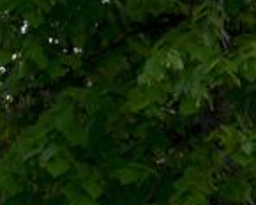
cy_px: -53
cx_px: -235
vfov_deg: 2.3
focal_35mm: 659
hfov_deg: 2.9
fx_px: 4994
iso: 200
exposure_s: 1/160
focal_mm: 105
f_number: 6.3
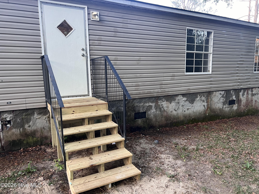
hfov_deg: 67.3
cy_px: 97
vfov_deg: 53.1
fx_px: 195
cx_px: 130
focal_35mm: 26
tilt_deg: -9.1
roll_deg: +0.9
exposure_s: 1/60
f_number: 1.5
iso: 160
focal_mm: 5.7
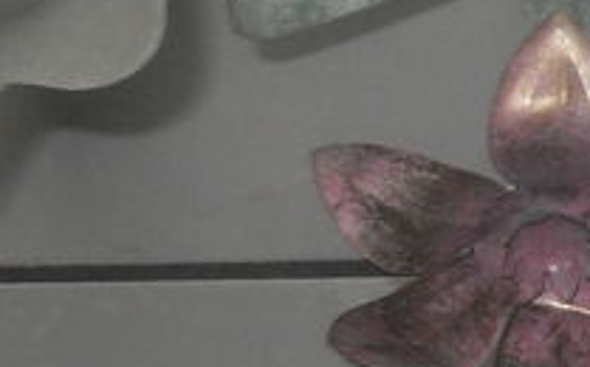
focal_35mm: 188
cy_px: -339
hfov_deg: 10.8
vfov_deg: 6.8
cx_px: 847
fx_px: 3019
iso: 100
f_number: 2.8
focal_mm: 6.3
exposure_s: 1/45
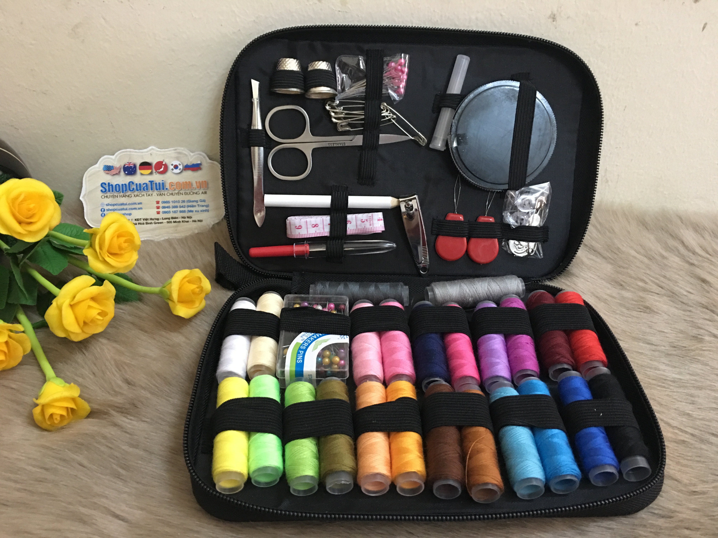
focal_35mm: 29
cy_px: 269
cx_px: 359
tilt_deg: -38.5
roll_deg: -1.1
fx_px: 602
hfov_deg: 61.7
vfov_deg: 48.2
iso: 100
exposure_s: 1/8
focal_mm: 4.15
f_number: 2.2
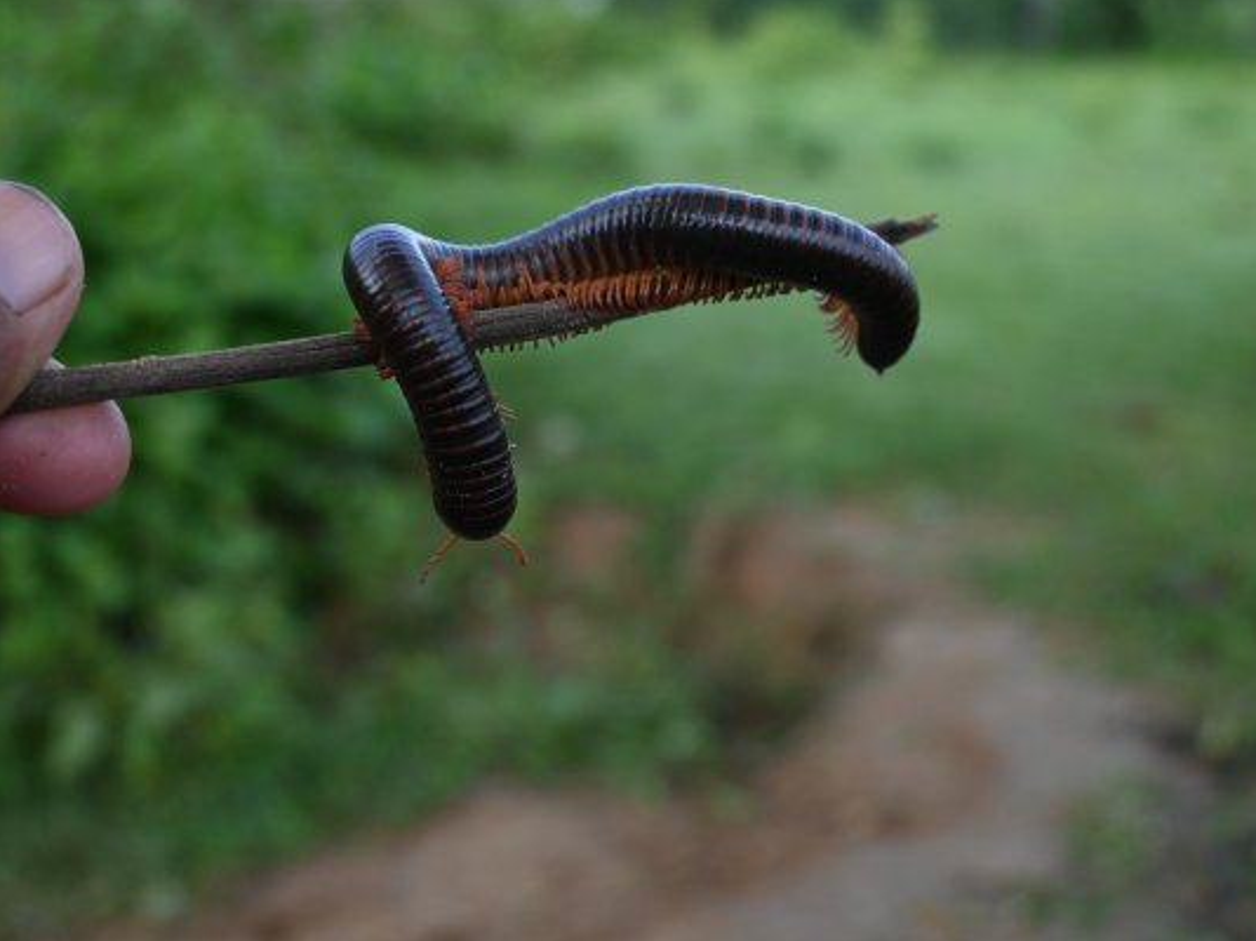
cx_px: 640
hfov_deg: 43.1
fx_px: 1589
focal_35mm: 44
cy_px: 466
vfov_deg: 33.0
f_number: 5
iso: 100
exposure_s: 1/160
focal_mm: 26.5
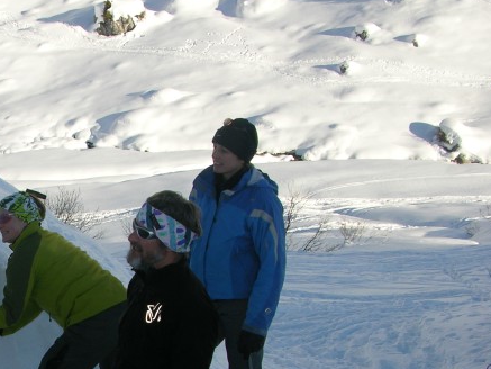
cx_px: -42
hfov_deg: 22.6
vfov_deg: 17.4
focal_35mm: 82
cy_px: 398
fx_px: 1163
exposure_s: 1/224
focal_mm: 8.9
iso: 50
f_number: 5.6
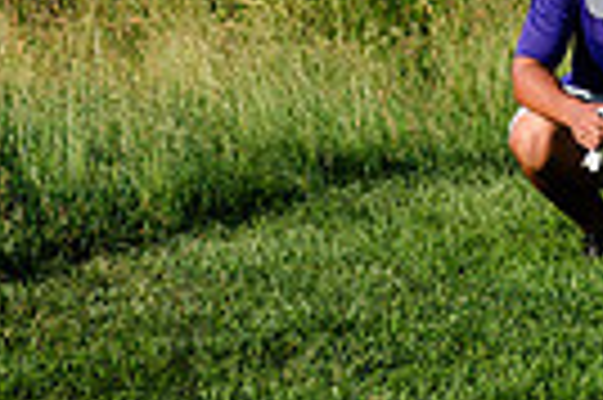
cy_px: 133
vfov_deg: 2.6
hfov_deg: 4.0
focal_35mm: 520
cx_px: 760
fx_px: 8699
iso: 125
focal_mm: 120
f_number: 3.5
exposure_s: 1/1250
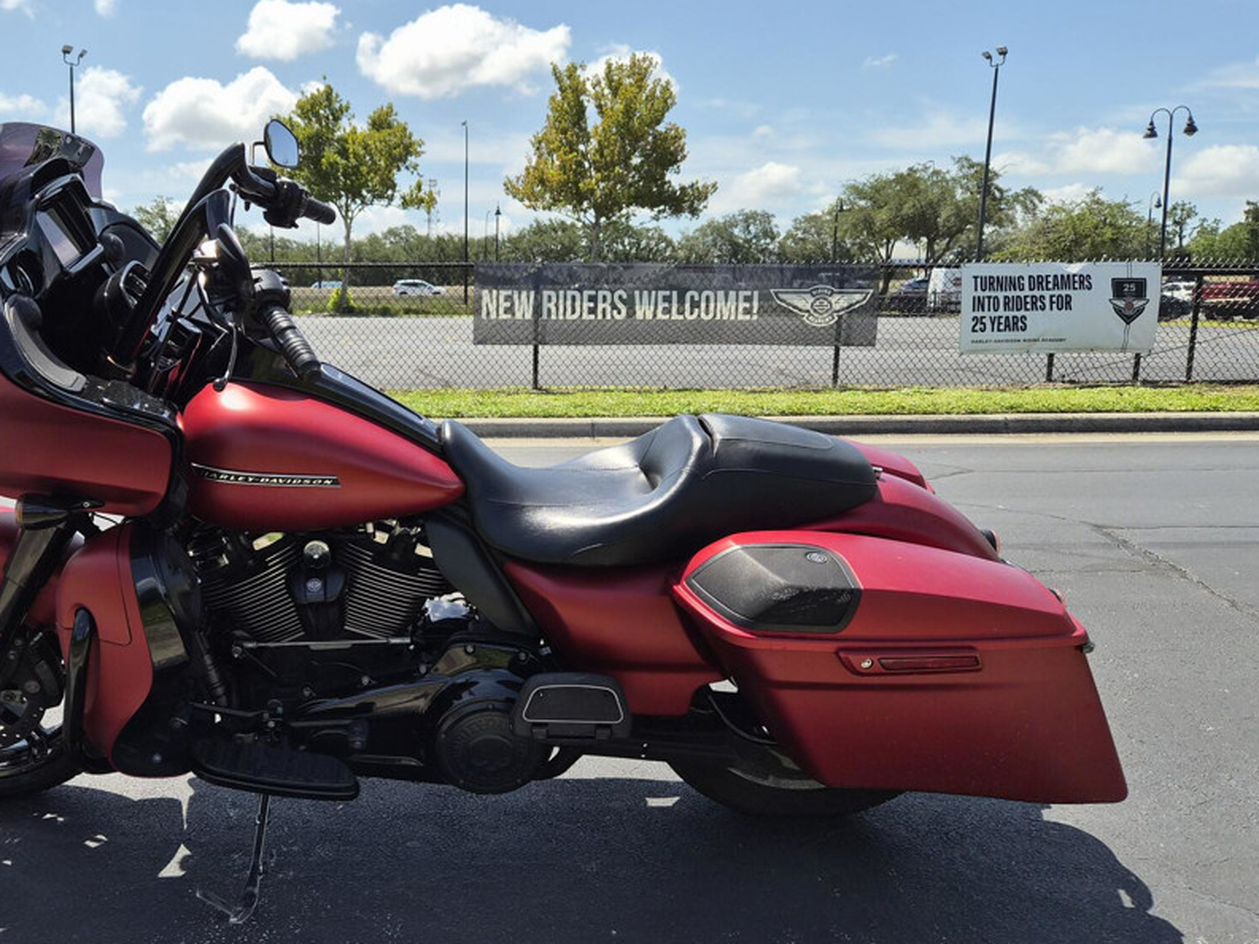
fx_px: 1127
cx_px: 432
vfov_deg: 45.4
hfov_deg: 57.2
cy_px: 488
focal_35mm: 31
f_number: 1.8
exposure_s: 1/4672
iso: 80
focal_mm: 5.4
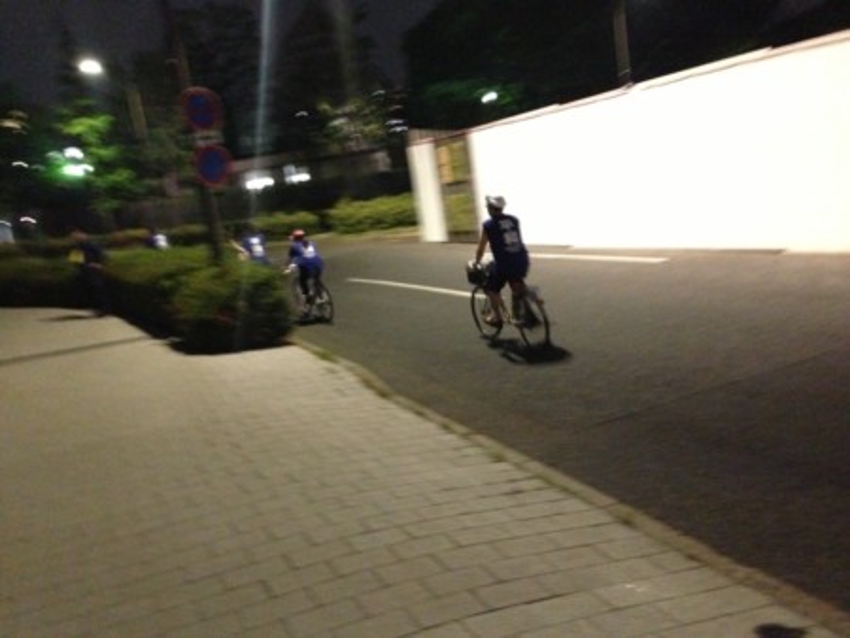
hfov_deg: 55.3
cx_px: 425
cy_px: 319
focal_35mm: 33
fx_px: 811
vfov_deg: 43.0
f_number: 2.4
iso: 800
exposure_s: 1/15
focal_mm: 4.13
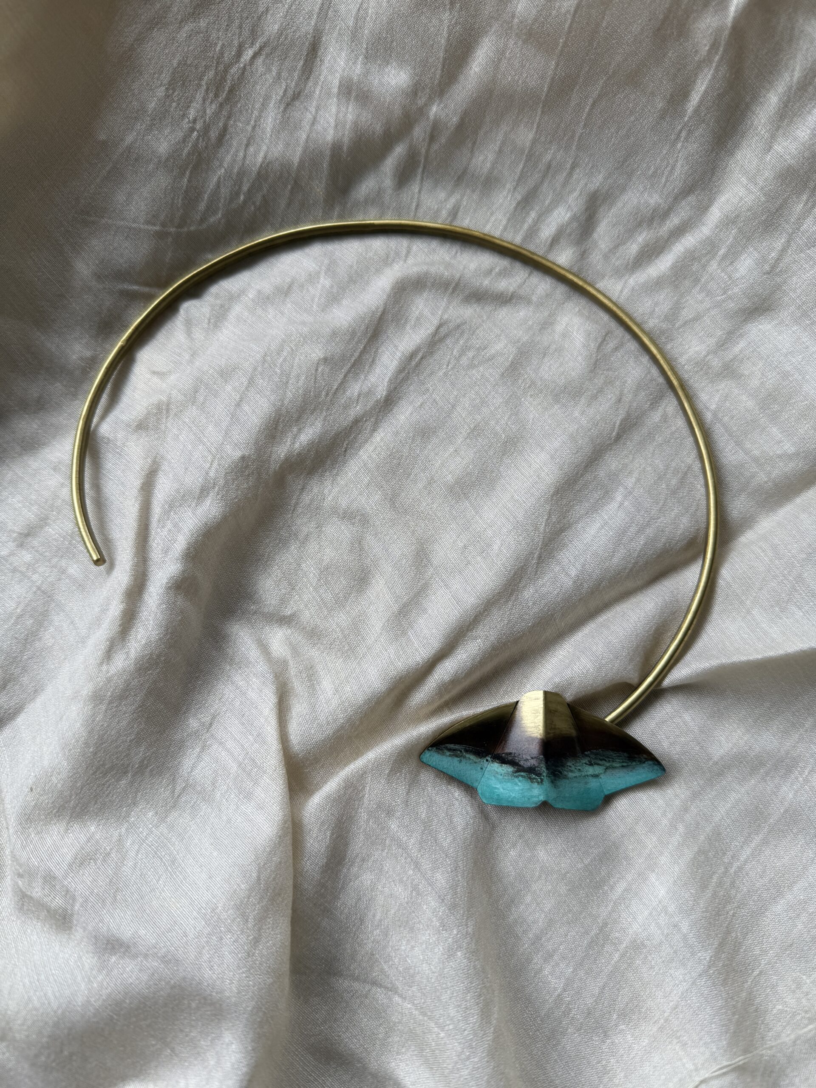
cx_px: 408
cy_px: 544
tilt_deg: -77.2
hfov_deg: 56.8
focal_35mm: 24
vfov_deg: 71.6
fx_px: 754
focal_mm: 6.76
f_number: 1.78
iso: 80
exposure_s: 1/677
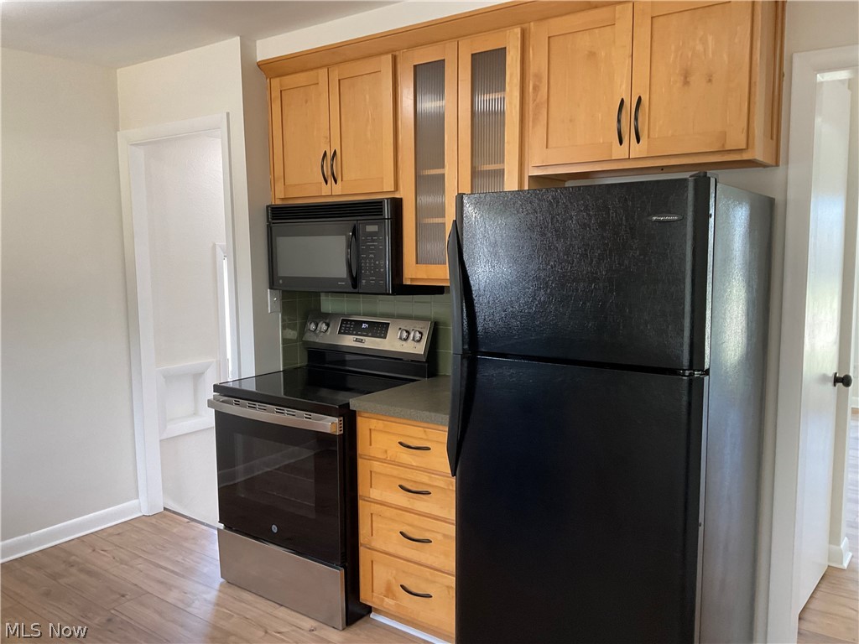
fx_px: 720
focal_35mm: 29
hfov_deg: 61.7
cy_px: 322
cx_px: 430
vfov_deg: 48.2
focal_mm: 3
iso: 64
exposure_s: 1/60
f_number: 1.8
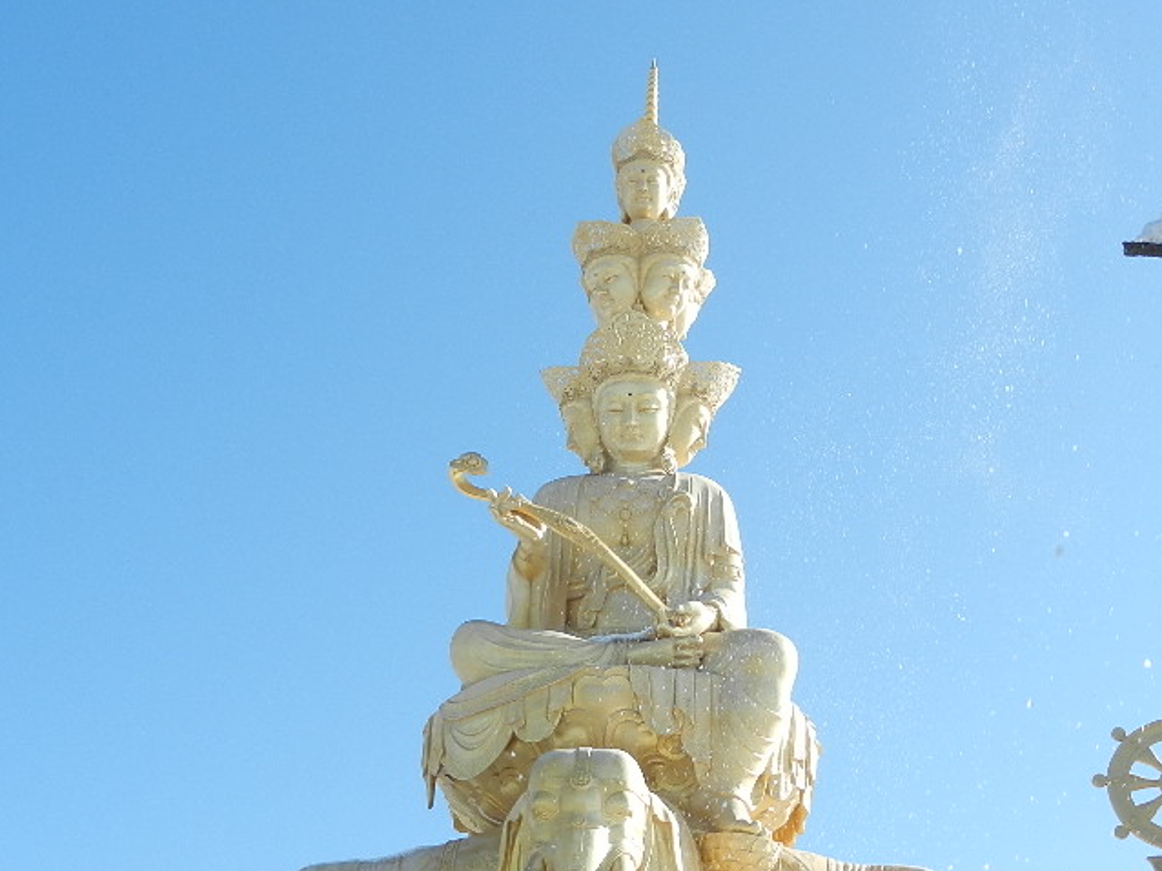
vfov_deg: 23.7
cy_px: 691
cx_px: 661
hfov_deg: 31.6
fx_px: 2047
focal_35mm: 61
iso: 160
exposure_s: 1/1000
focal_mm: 6.9
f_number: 4
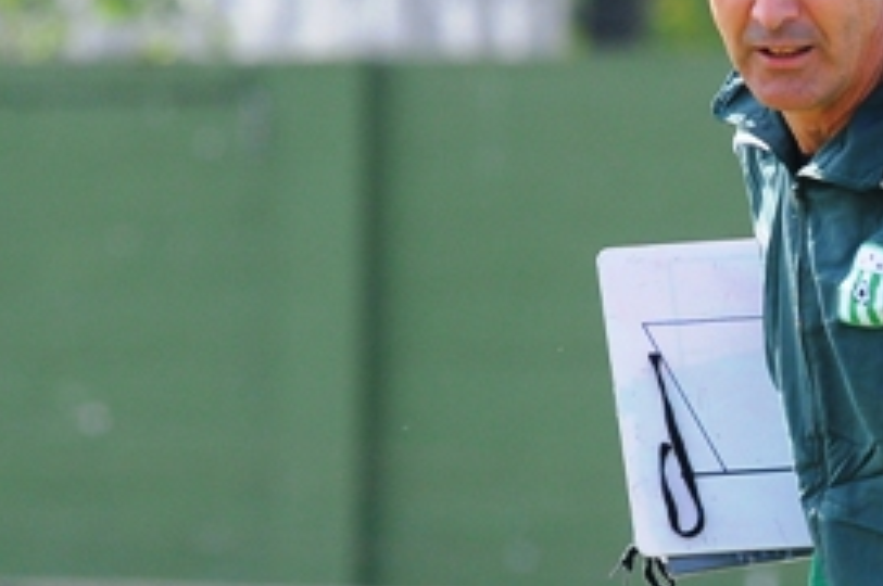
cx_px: 883
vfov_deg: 1.0
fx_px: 32558
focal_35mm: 1329
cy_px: 363
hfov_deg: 1.6
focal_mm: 300
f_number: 6.3
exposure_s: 1/500
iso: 400
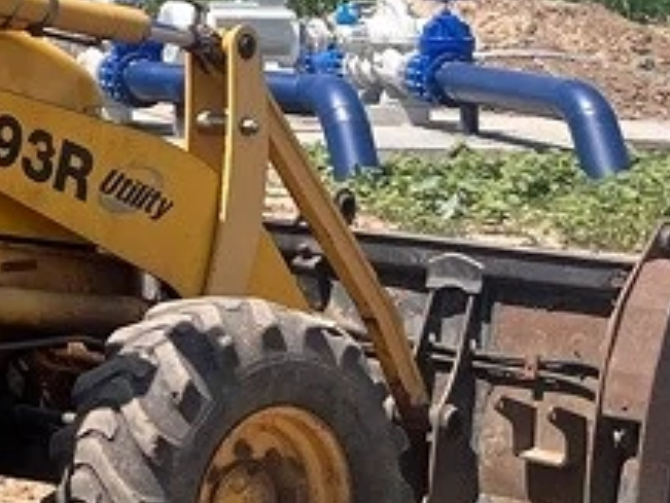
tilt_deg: +4.4
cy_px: -173
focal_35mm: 120
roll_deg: +1.6
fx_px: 2324
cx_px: -568
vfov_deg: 12.0
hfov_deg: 14.3
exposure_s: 1/3311
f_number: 1.6
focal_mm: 5.1
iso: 50
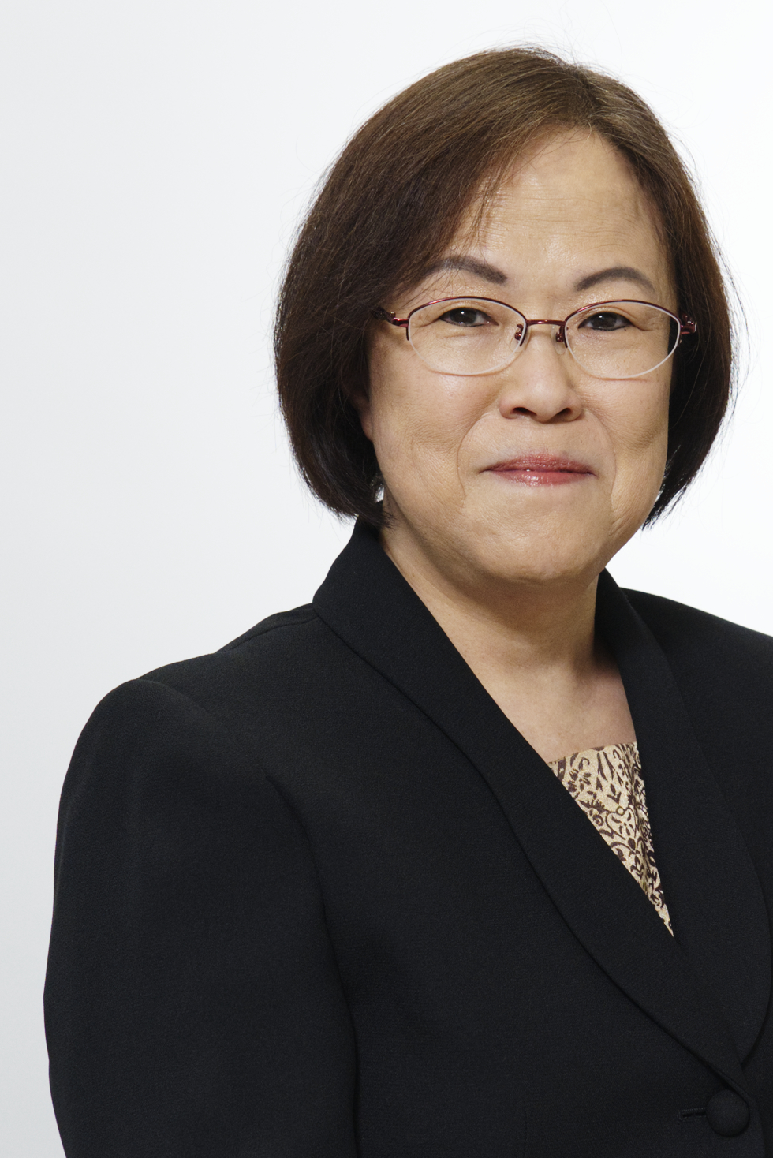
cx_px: 515
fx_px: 5566
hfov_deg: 7.9
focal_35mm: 173
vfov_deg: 11.9
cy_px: 696
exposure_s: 1/125
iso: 500
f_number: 6.3
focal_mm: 85
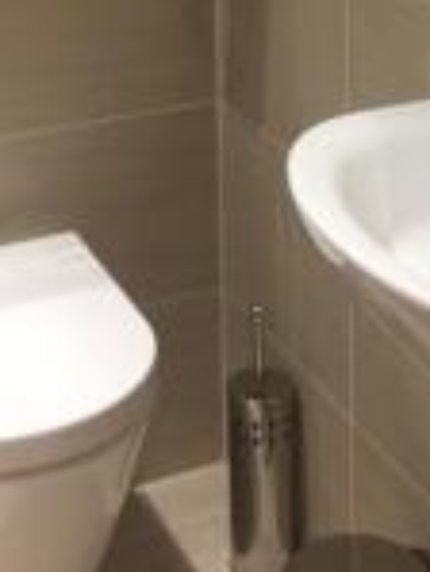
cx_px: 257
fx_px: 1406
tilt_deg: -10.5
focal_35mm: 85
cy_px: -148
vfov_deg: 21.1
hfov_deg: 17.4
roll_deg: +2.1
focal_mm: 4.15
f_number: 2.2
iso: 100
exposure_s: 1/33
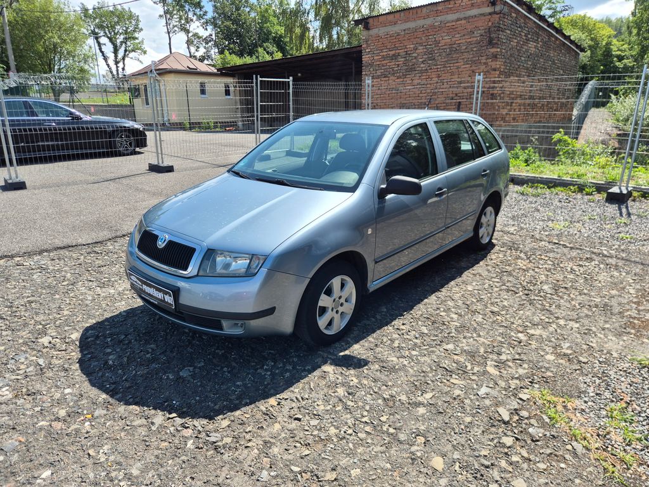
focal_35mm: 23
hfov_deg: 73.9
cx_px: 324
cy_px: 244
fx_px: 431
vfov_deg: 58.9
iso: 25
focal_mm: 5.4
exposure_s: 1/1060
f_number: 1.8
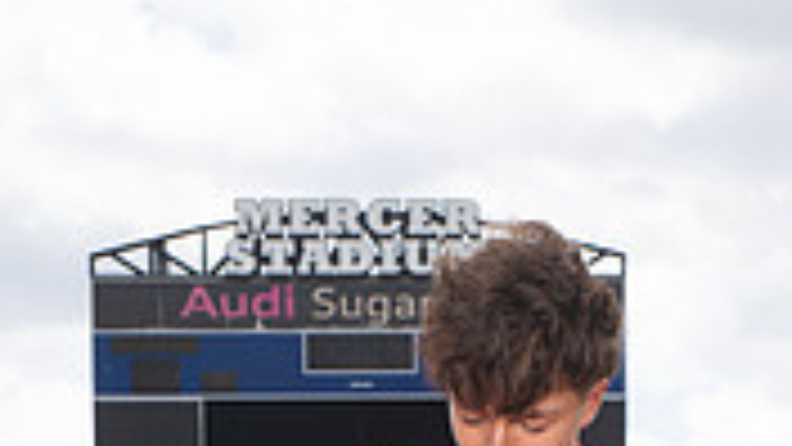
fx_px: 2247
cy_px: 982
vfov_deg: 10.2
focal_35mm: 107
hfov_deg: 20.0
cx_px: 450
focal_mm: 40
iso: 125
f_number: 7.1
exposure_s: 1/400
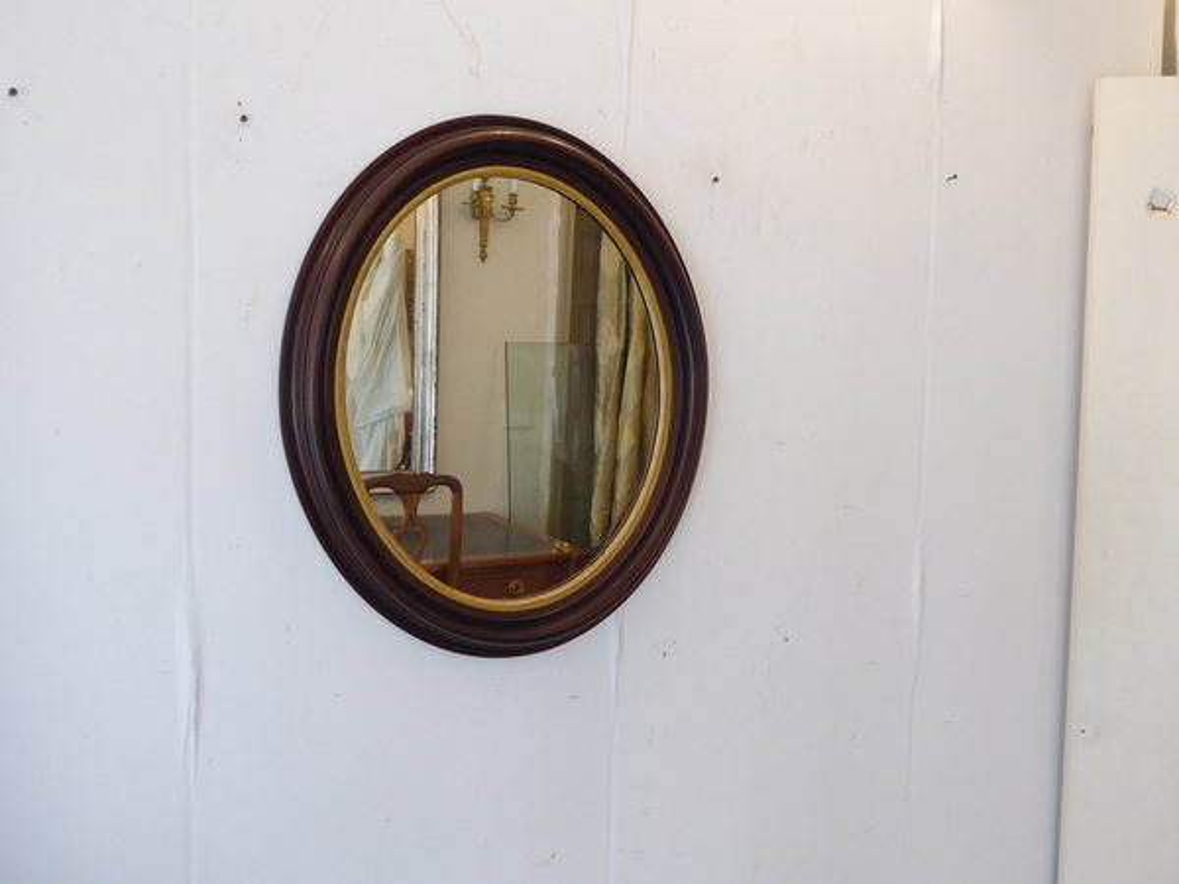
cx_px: 590
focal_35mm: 34
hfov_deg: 54.0
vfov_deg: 41.8
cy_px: 442
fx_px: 1158
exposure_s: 1/30
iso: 400
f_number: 3.6
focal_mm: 5.8
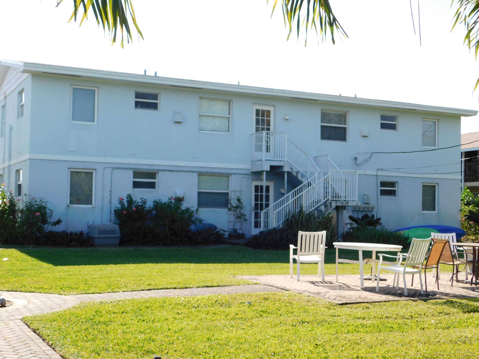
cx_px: 240
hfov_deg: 37.5
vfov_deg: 28.6
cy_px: 180
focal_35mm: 51
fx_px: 706
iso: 125
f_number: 3.8
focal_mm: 9
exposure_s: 1/500
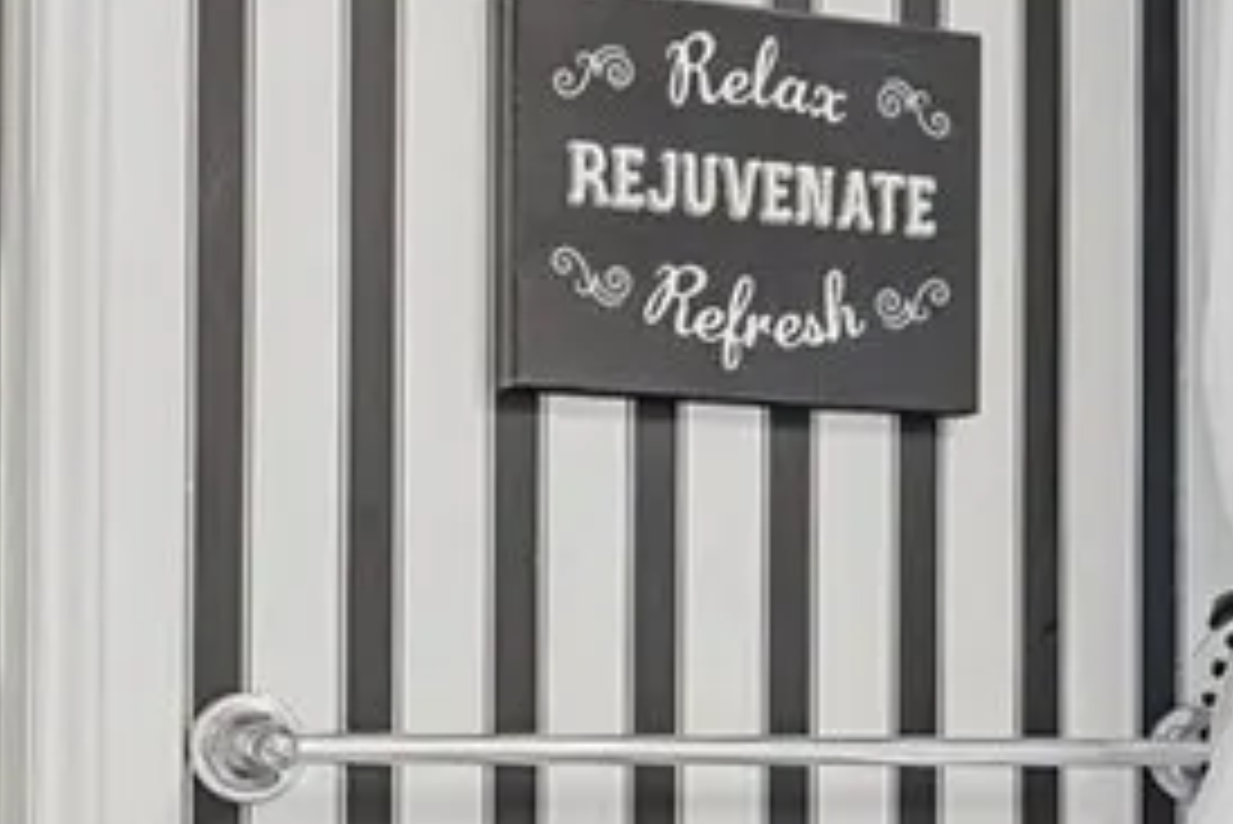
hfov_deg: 18.4
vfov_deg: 13.6
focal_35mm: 99
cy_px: 898
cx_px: 1820
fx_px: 3392
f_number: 8
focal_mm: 16
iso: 1600
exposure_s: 1/40
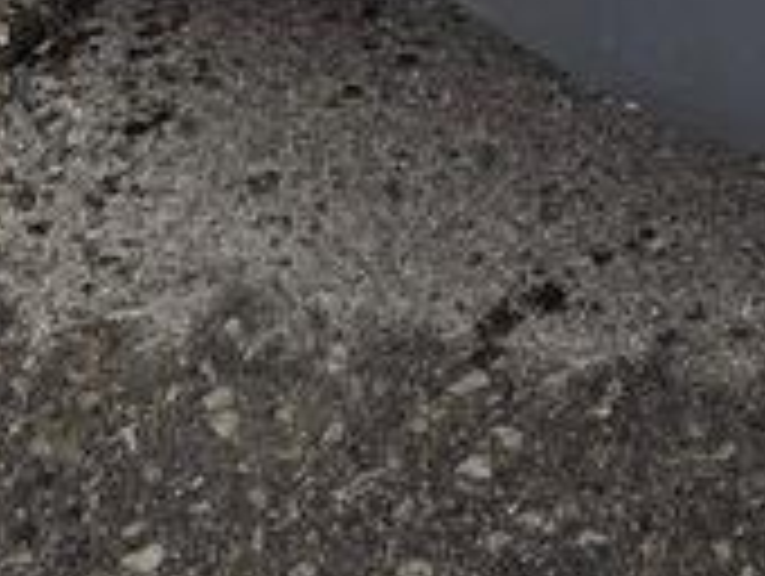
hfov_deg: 11.0
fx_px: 3829
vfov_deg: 7.0
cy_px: -1548
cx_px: 1089
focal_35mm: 173
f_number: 1.7
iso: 16
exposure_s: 1/83.9
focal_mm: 6.3
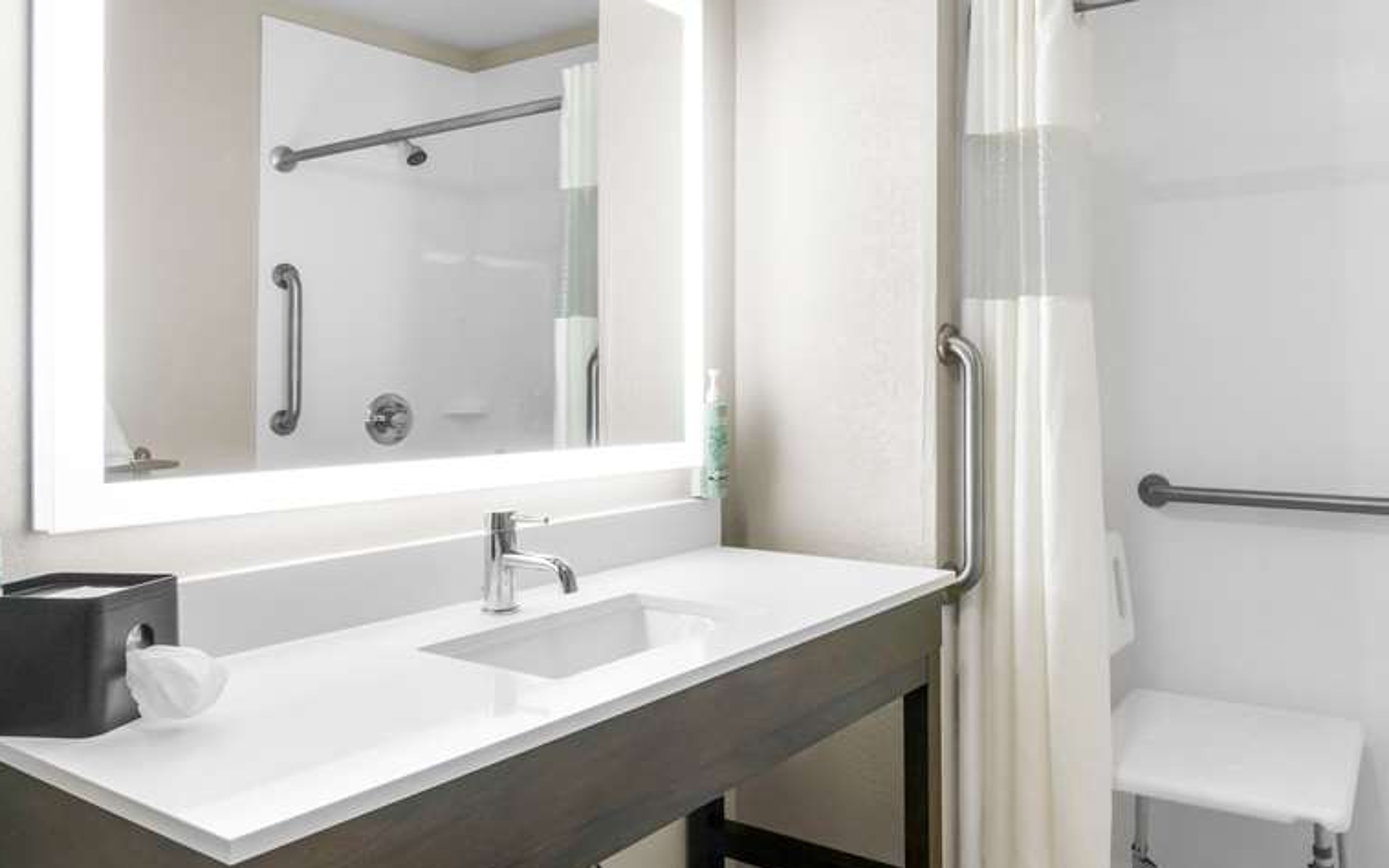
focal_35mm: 23
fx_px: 859
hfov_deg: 76.2
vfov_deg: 53.5
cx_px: 890
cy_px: 478
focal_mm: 11
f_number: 8
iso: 800
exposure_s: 1/6
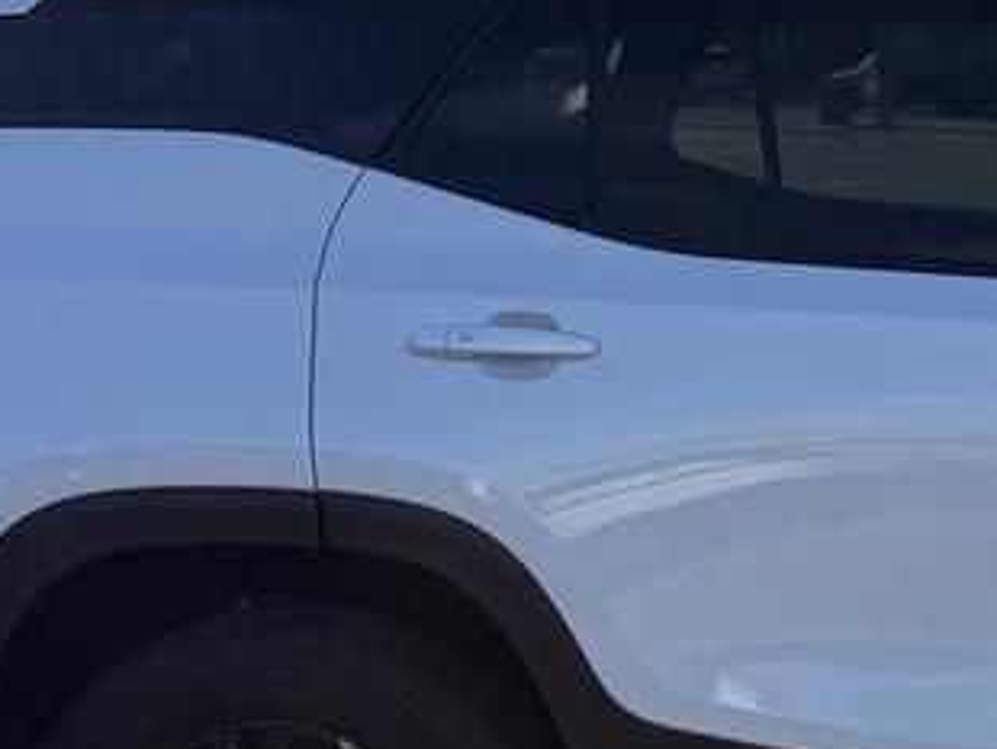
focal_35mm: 99
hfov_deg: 18.7
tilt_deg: -5.2
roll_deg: +0.8
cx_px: 1219
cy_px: 331
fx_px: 2854
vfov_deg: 15.0
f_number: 1.78
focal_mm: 6.76
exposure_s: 1/4673
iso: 80
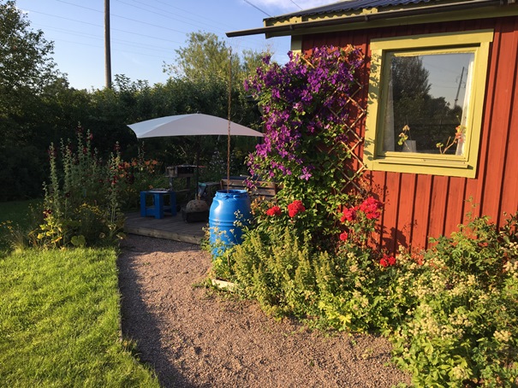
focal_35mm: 29
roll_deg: +0.2
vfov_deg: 48.2
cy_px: 194
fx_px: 434
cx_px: 259
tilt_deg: -7.9
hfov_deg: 61.6
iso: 25
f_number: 2.2
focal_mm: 4.15
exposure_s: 1/499
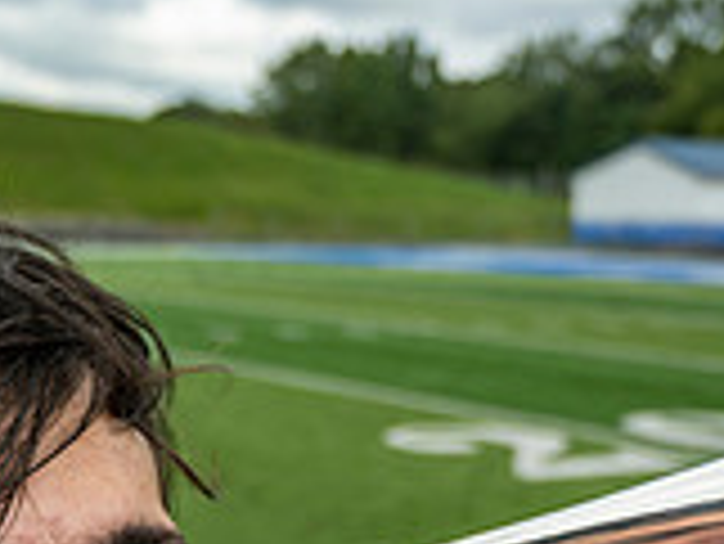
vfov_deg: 16.3
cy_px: 816
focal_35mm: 83
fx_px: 1737
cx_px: 207
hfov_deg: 23.4
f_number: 4
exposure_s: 1/800
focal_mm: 24
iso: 250
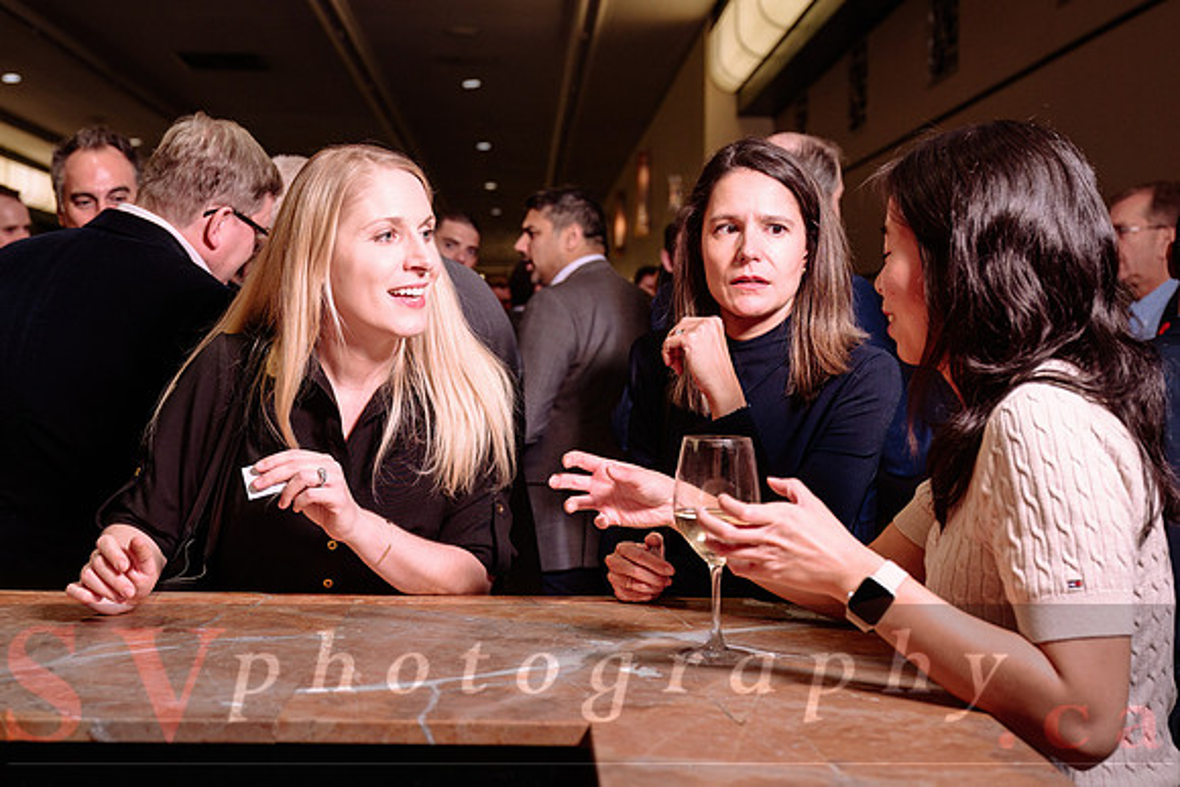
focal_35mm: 47
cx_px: 527
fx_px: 1535
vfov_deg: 28.8
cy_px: 380
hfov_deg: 42.0
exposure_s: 1/100
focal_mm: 40
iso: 800
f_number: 4
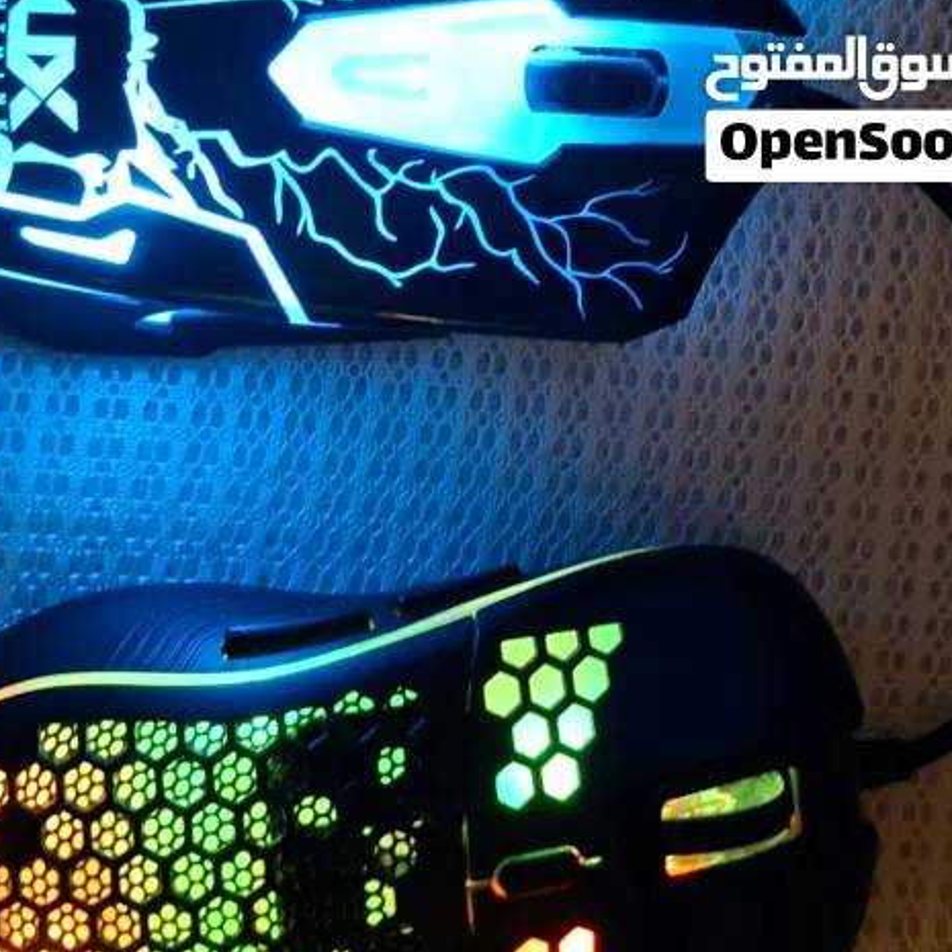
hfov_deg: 57.0
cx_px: 397
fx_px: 871
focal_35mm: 28
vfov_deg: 57.3
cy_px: 477
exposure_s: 1/25
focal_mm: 5.54
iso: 800
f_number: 1.8
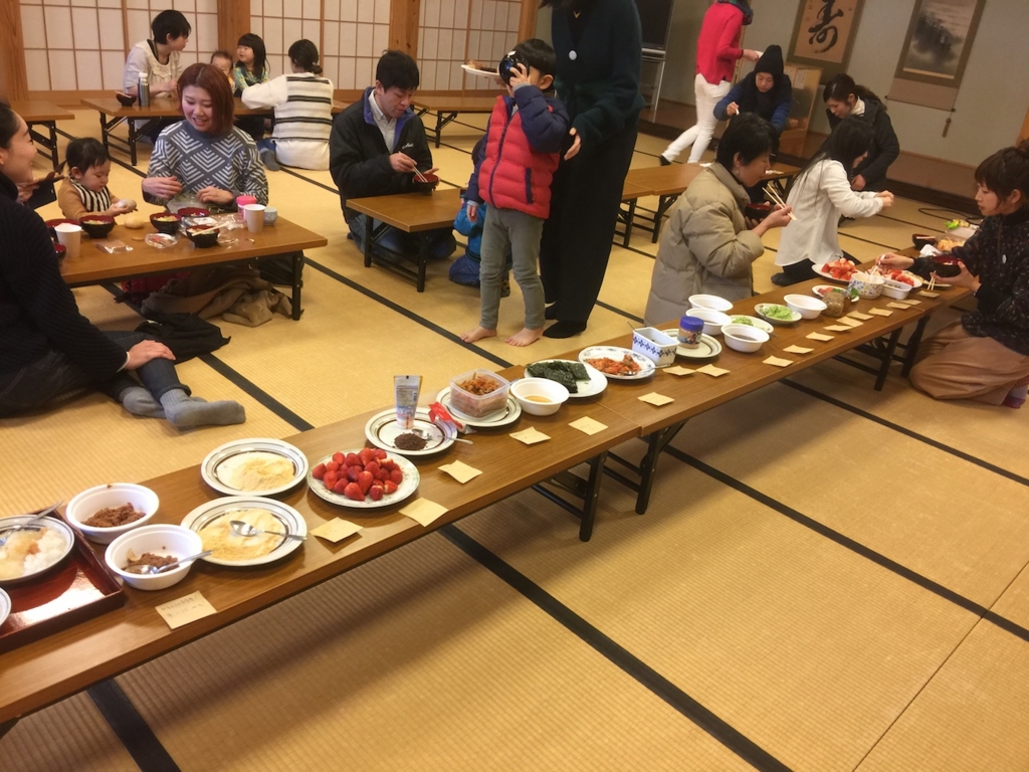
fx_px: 862
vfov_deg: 48.2
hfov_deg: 61.7
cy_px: 386
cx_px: 514
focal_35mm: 29
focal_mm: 4.15
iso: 40
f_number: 2.2
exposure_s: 1/15
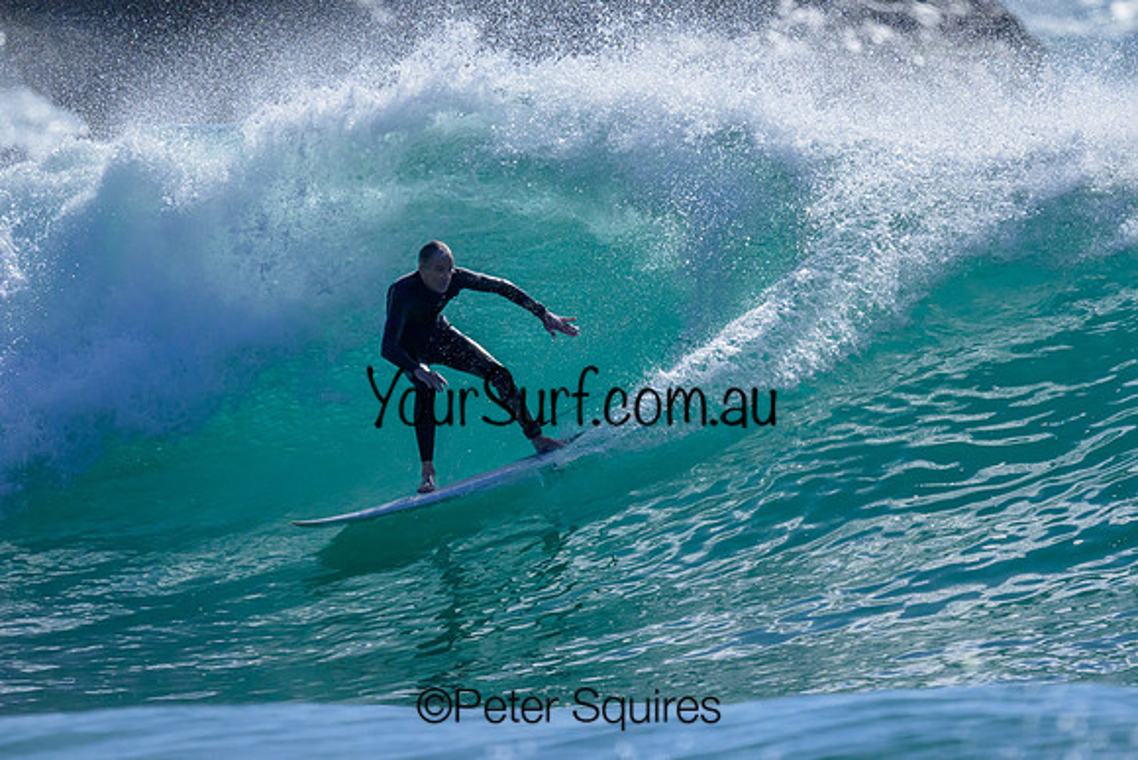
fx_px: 35635
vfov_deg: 1.2
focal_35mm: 1127
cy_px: 399
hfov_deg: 1.8
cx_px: 802
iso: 1800
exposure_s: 1/2000
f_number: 6.3
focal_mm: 800
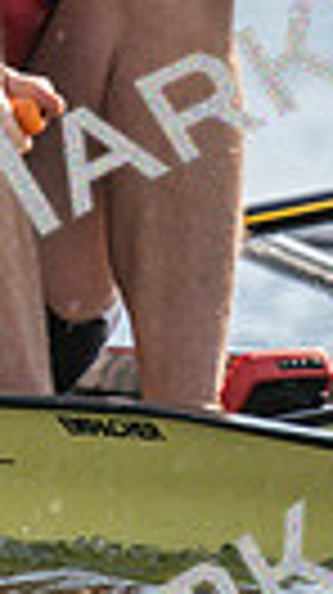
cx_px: -783
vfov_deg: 0.8
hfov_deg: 0.4
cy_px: 92
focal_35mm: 2765
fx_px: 43515
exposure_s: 1/1600
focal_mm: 600
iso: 400
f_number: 6.3
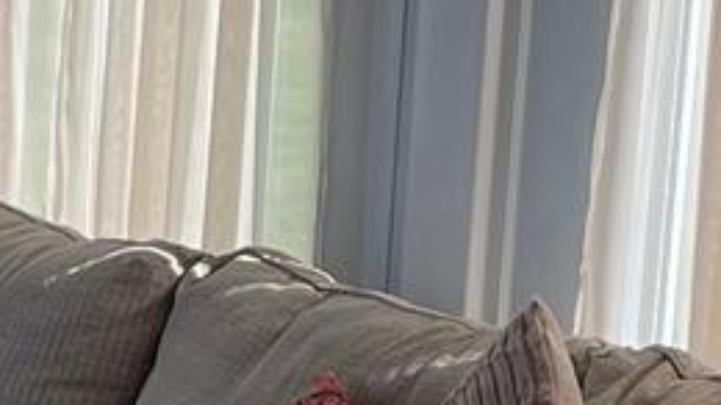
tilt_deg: -15.5
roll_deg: -1.0
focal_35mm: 223
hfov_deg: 9.5
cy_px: 743
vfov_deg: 5.4
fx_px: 4262
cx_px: -294
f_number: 1.6
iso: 32
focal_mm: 4.2
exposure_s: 1/261
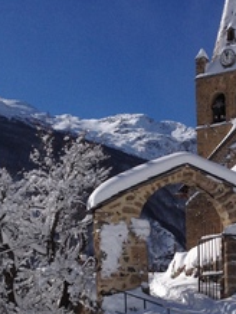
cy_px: 264
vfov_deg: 24.8
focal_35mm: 77
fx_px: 699
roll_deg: +1.1
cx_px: 217
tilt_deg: +3.0
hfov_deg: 18.8
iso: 50
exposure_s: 1/6135
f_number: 2.4
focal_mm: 4.28
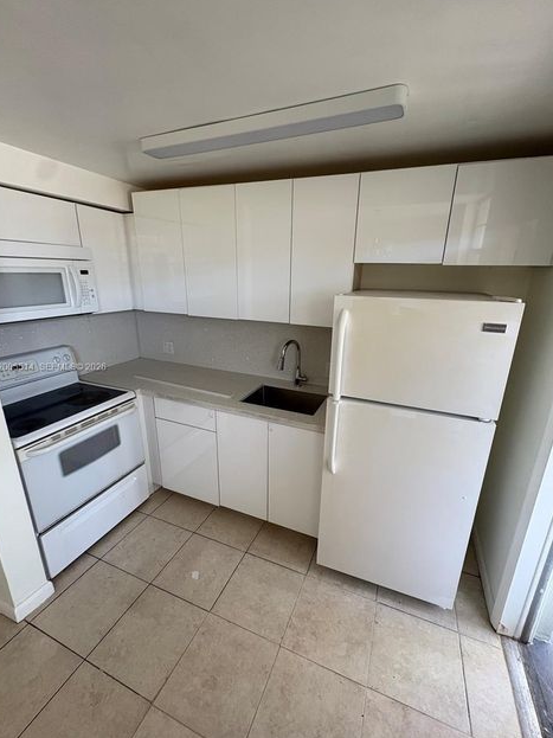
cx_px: 281
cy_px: 368
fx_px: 320
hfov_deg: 81.7
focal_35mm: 15
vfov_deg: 98.2
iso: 160
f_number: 2.2
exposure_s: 1/99
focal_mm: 2.22
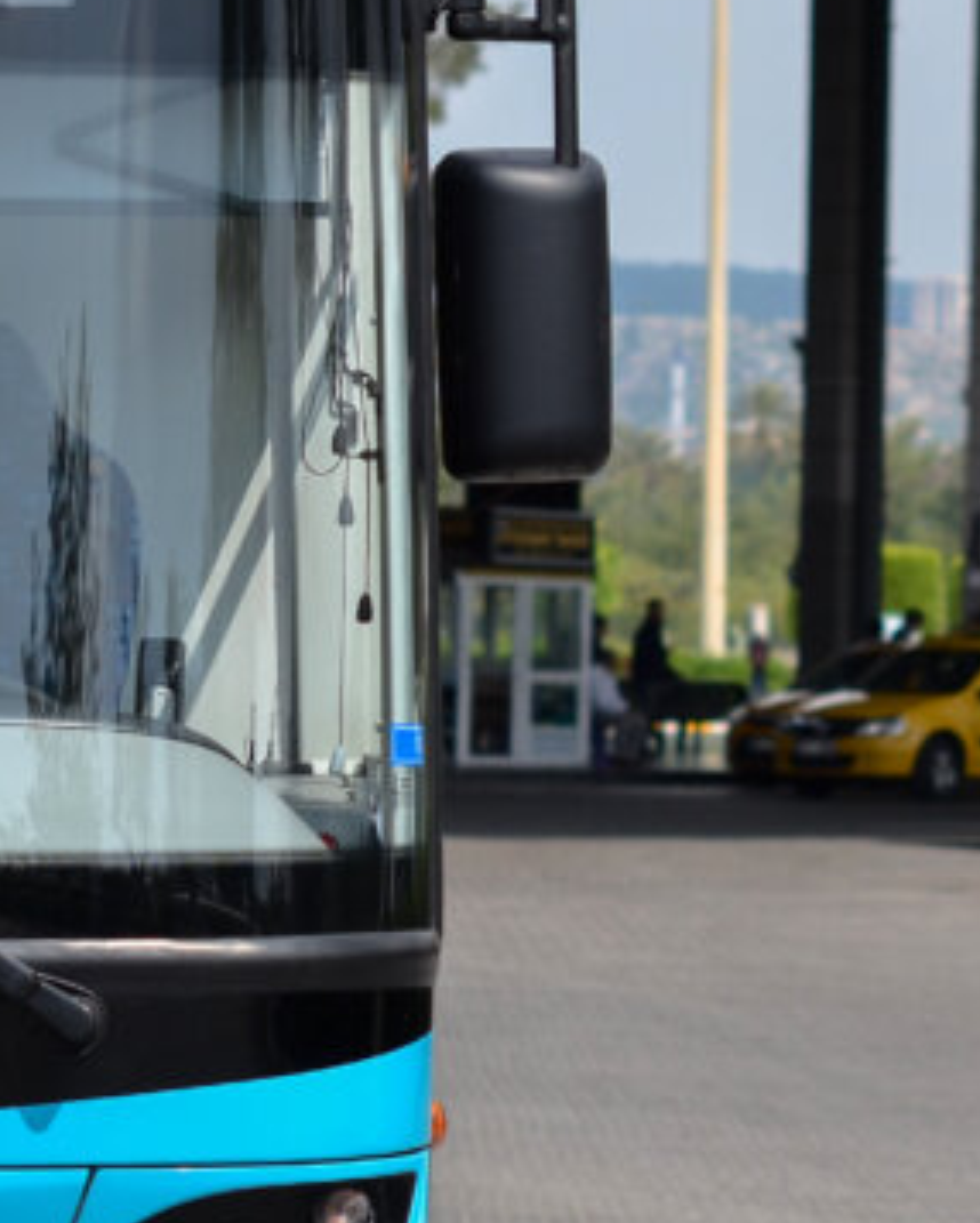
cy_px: 759
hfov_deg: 6.5
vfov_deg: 8.2
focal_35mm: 236
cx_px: 980
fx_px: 8549
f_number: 2.8
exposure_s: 1/5000
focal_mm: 50
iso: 200
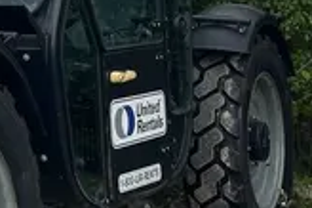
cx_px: -105
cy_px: -243
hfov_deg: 16.0
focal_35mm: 121
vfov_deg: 10.2
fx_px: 1048
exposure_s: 1/2632
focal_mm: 5.1
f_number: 1.6
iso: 50
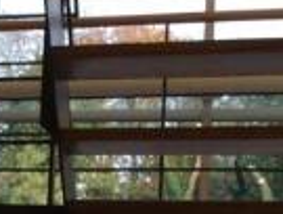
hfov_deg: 13.5
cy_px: 228
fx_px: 1131
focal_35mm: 138
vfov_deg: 10.7
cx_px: -123
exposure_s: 1/24
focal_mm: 3.3
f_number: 2.4
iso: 32
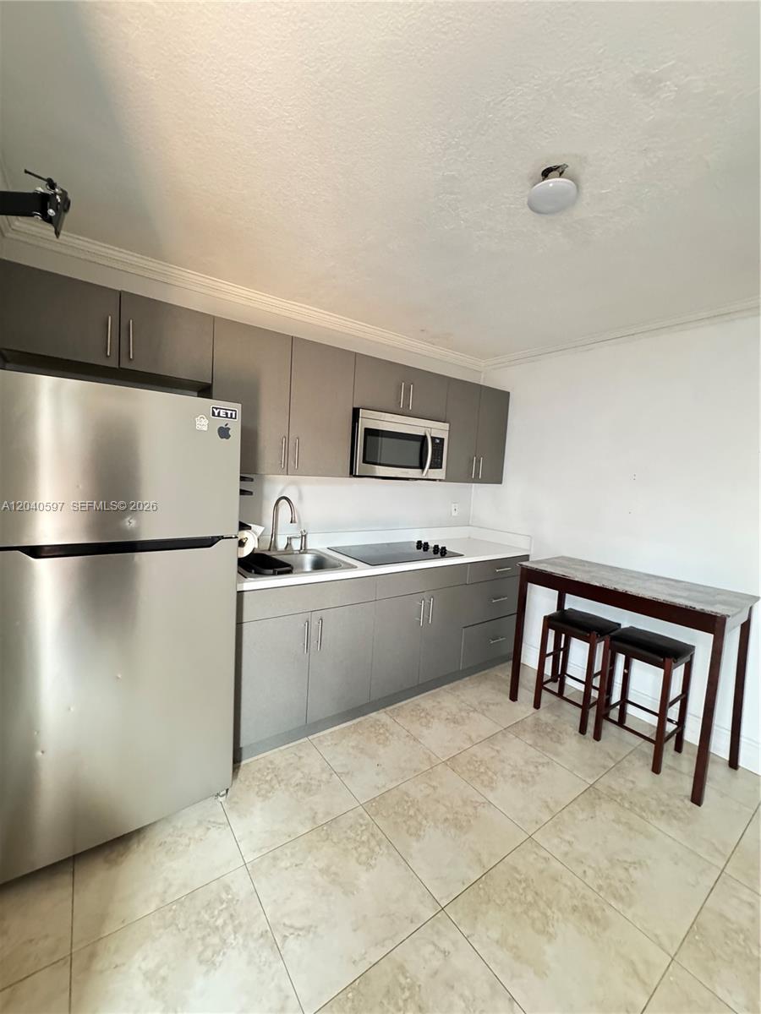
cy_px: 507
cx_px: 380
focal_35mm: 14
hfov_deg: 85.7
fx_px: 410
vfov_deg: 102.1
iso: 1250
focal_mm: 2.22
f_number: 2.2
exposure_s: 1/60
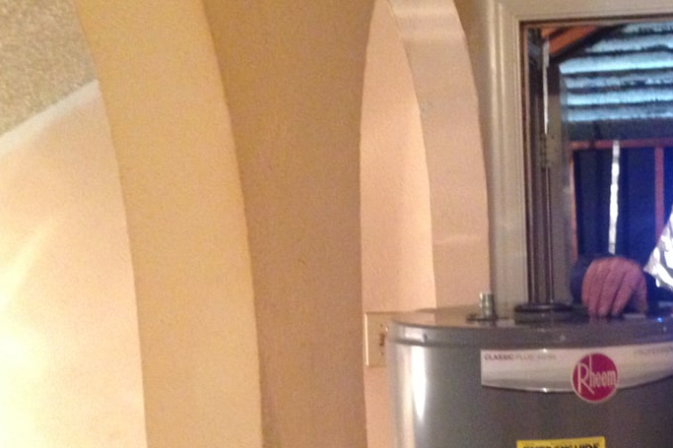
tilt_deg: -6.3
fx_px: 1252
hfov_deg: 29.2
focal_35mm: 67
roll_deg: -0.4
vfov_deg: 20.1
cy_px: 365
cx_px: 563
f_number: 2.4
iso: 500
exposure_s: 1/15
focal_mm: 4.12
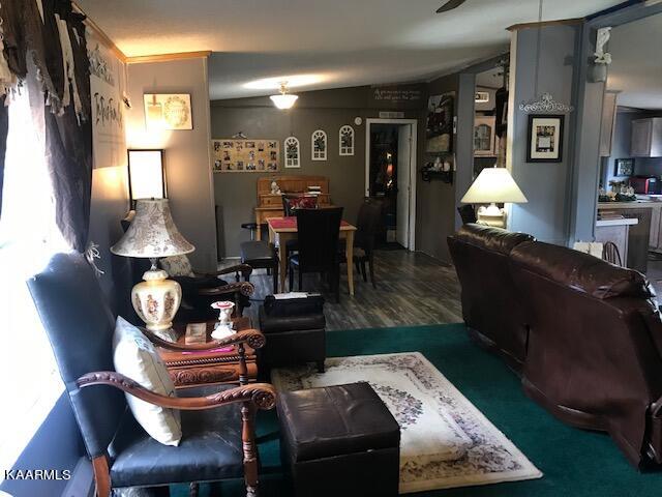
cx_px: 331
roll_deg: +0.6
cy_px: 248
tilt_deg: -9.0
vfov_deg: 49.7
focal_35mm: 28
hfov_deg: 63.4
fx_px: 535
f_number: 1.8
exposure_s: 1/15
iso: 50
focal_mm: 3.99
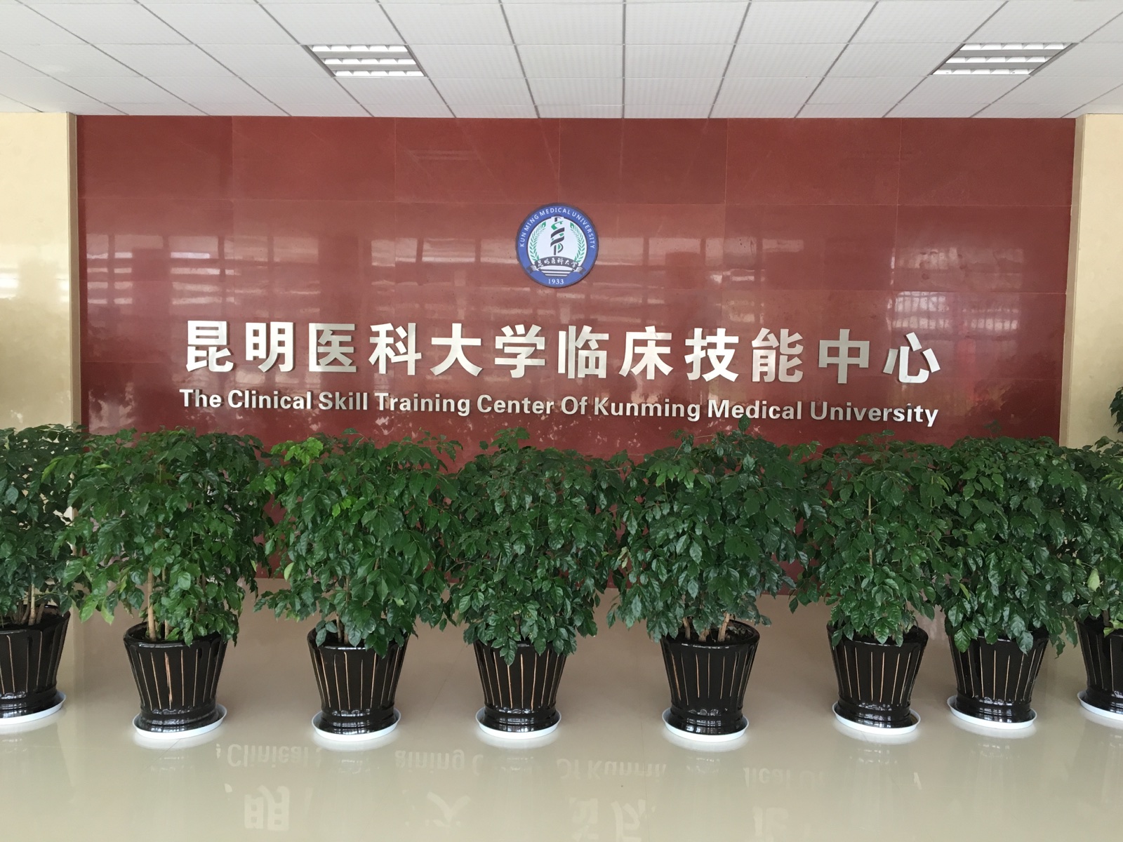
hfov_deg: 61.7
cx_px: 562
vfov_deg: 48.2
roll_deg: -0.8
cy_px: 421
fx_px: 941
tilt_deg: -3.7
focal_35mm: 29
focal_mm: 4.15
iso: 100
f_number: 2.2
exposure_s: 1/33
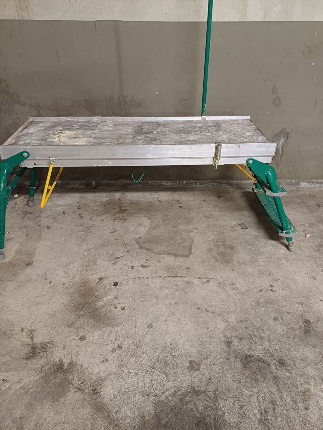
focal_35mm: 25
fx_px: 311
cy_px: 215
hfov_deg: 54.9
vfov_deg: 69.4
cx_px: 162
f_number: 1.8
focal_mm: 4.65
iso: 400
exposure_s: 1/25
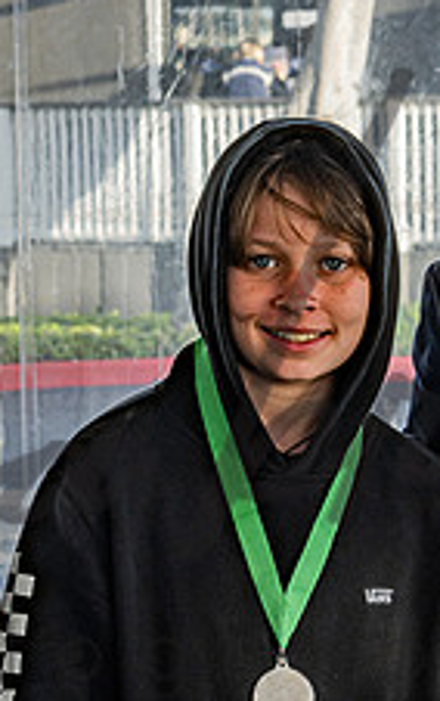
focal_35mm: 126
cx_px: 293
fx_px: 2408
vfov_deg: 16.5
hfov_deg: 10.4
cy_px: 287
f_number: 5.6
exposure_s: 1/250
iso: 160
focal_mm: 39
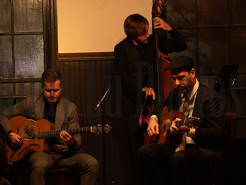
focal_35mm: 150
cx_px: 117
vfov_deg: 9.9
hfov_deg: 13.2
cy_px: 92
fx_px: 1066
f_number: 8
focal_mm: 92
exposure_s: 1/50
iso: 6400
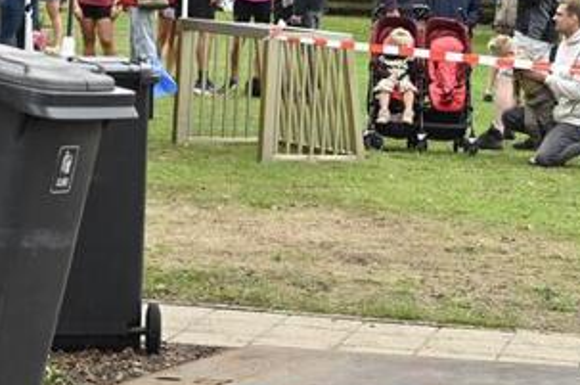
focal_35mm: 180
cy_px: -127
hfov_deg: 11.4
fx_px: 2895
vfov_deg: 7.5
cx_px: 331
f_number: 5
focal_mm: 55
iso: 400
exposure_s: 1/320
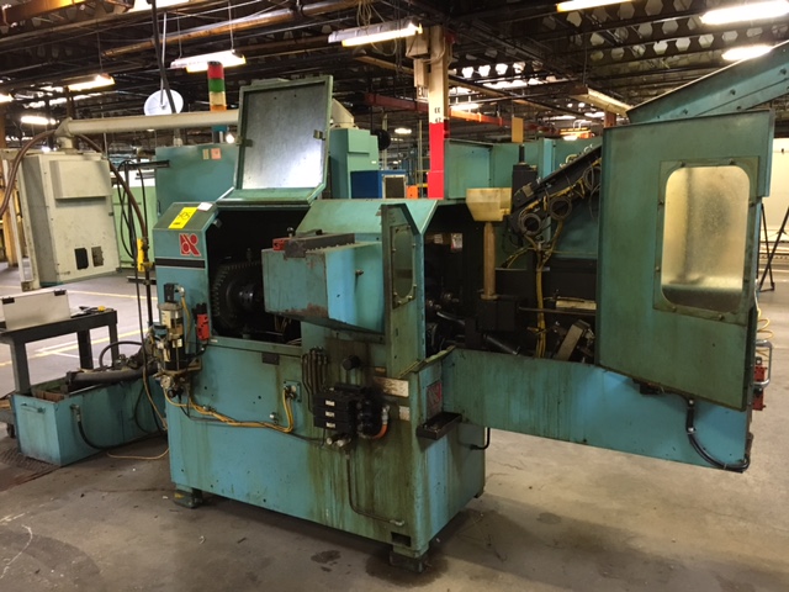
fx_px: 661
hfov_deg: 61.7
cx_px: 394
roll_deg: +2.5
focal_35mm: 29
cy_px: 296
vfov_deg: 48.2
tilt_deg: -9.9
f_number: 2.2
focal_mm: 4.15
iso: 200
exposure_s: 1/20
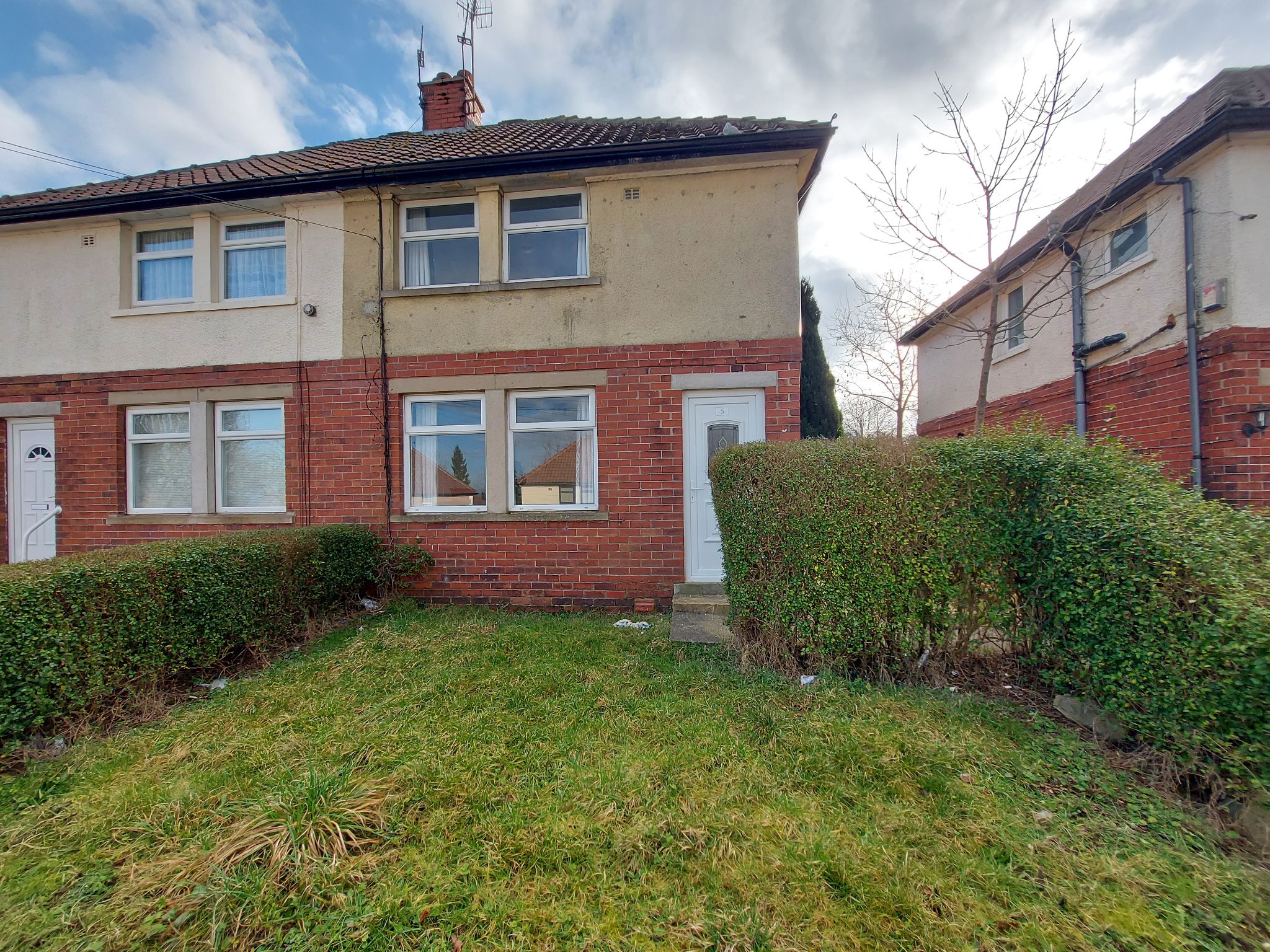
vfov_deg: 89.9
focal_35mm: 13
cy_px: 476
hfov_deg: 106.2
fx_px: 477
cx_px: 635
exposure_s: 1/381
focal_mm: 1.74
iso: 50
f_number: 2.2
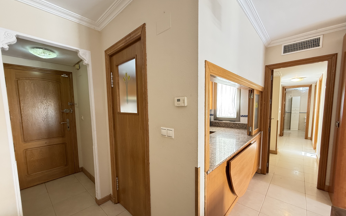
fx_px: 141
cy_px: 118
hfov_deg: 101.5
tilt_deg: -5.5
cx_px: 172
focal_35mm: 15
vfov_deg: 74.6
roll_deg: +1.2
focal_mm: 2.22
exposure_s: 1/50
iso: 320
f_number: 2.2
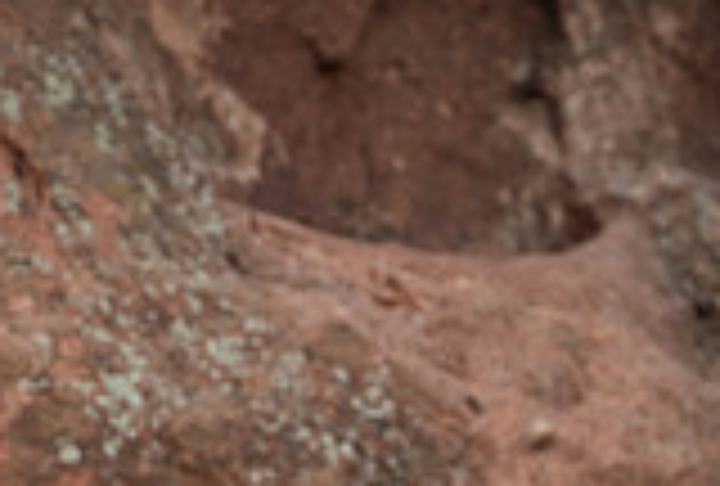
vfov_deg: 3.2
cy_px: 755
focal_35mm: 435
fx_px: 8733
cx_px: 214
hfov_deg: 4.7
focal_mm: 105
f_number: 6.3
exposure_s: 1/200
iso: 160
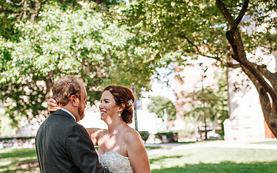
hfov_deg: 36.8
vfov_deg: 23.3
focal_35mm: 55
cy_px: 128
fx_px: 415
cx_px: 119
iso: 100
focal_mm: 35
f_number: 2.2
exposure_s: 1/500
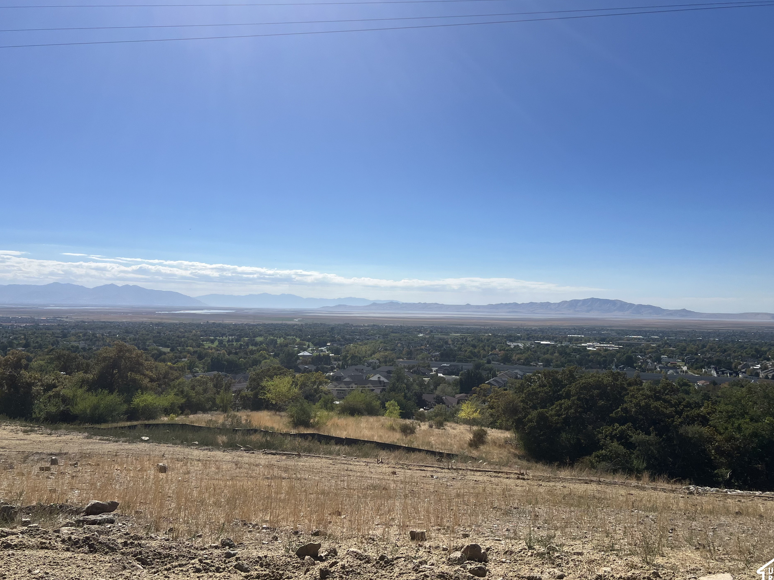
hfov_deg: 63.4
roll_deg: -1.5
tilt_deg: +0.8
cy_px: 293
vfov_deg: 49.7
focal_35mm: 28
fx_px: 626
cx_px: 394
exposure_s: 1/9434
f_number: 1.5
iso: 50
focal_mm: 5.7
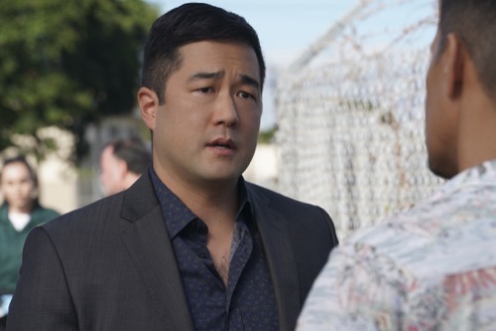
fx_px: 2754
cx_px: 248
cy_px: 166
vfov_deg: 6.9
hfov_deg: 10.3
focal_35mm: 200
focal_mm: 200
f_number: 11
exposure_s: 1/400
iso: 400
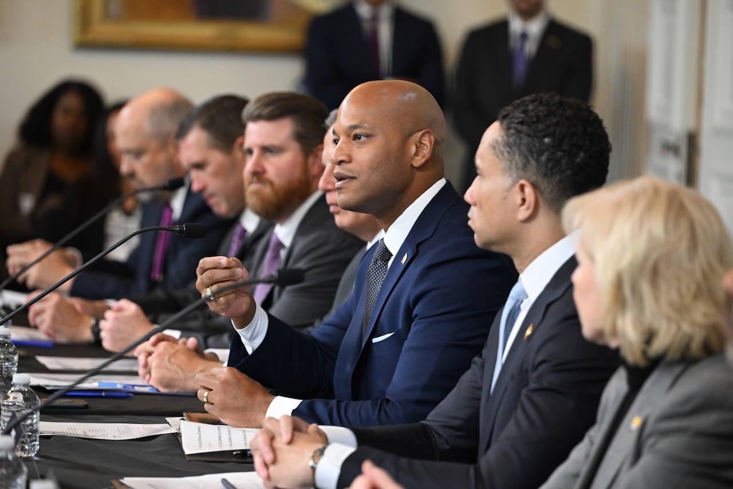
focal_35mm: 155
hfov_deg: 13.2
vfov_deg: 8.9
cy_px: 244
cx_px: 366
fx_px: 3156
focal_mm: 155
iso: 2500
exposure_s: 1/200
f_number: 3.5
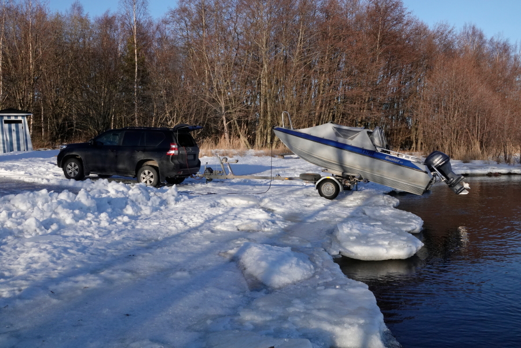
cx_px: 260
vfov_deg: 41.1
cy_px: 174
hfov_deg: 58.7
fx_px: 463
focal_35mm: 32
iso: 800
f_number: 11
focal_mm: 11.77
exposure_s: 1/640
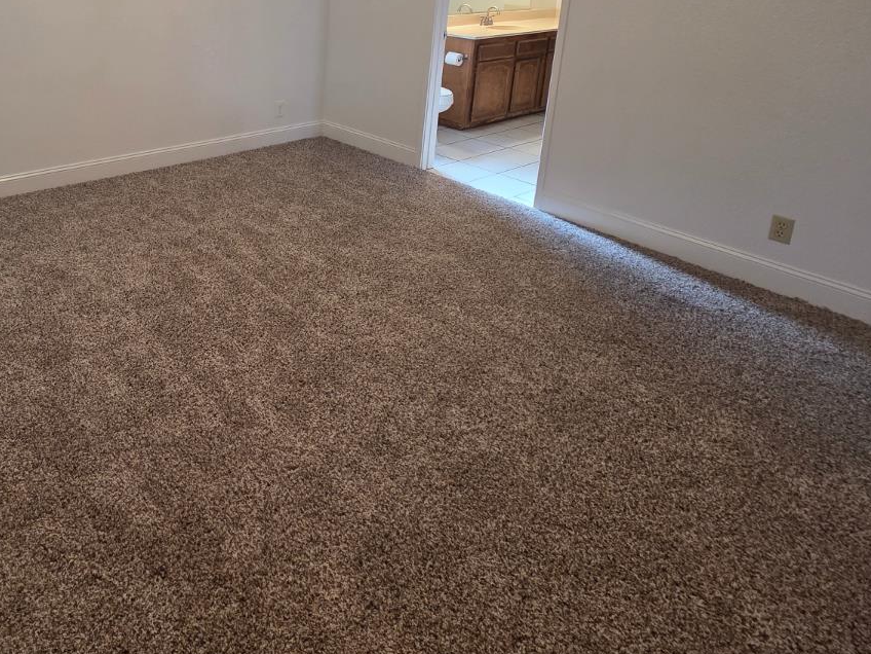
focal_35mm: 23
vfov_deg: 53.2
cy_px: 92
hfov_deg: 67.8
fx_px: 579
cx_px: 190
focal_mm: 2.2
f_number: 1.9
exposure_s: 1/120
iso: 250
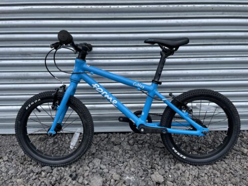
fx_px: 186
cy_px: 93
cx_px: 124
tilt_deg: -17.5
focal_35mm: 26
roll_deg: +0.2
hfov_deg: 67.3
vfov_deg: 53.1
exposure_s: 1/1062
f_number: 1.6
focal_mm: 4.2
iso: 32
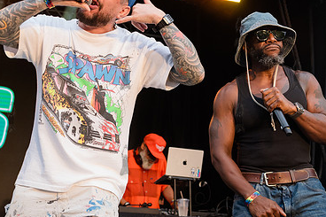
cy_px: 52
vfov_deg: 15.4
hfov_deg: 23.1
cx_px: 134
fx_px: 796
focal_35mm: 88
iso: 1000
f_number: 4.5
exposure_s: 1/500
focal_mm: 48
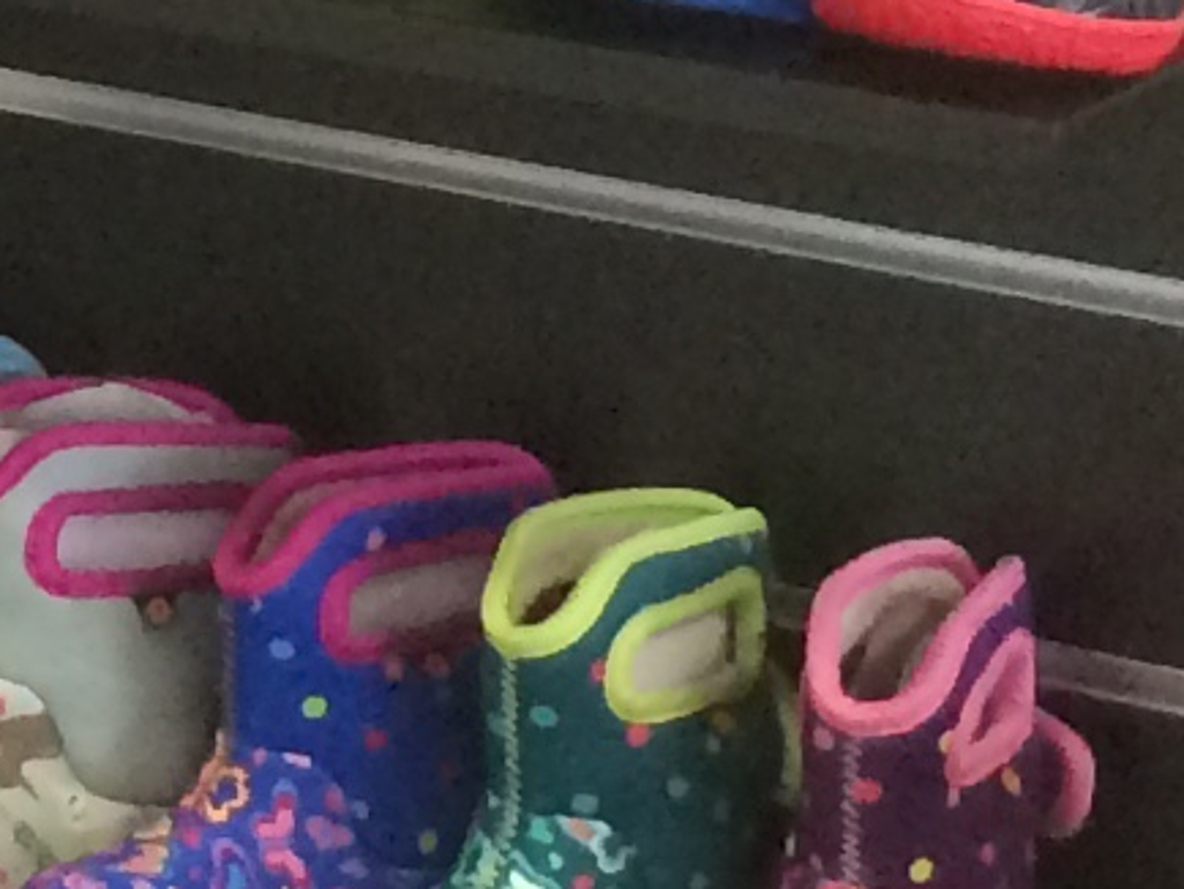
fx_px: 7461
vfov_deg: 6.8
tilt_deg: -15.0
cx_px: -2548
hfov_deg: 7.7
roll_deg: +1.3
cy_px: 5
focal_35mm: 218
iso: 250
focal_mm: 4.15
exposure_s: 1/33
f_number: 2.2
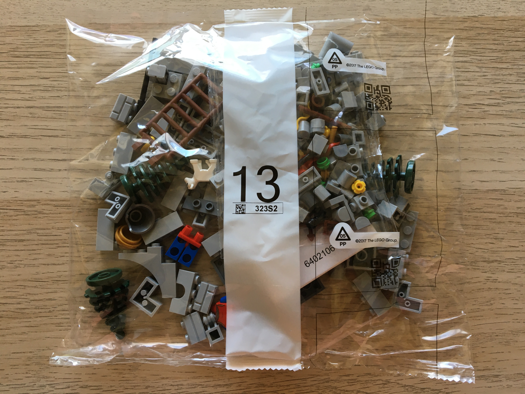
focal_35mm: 29
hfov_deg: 61.7
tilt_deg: -84.2
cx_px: 262
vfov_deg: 48.2
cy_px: 197
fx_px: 440
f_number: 2.2
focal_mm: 4.15
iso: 32
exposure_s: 1/33
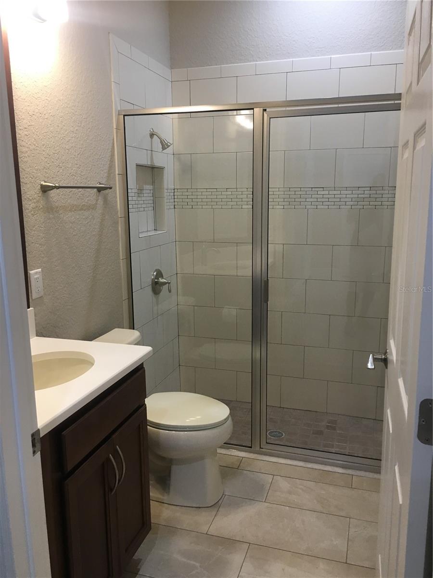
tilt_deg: -10.9
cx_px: 216
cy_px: 289
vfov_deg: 61.7
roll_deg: -0.1
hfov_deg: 48.2
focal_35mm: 29
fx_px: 484
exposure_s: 1/30
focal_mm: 4.15
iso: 40
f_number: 2.2
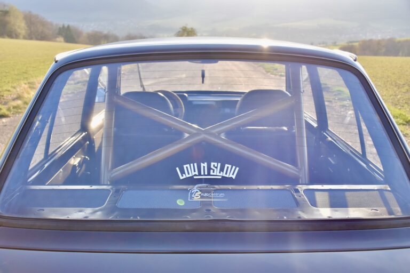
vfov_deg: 38.4
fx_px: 393
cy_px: 136
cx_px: 205
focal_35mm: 34
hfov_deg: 55.1
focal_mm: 23
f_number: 4.5
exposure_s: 1/1600
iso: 640
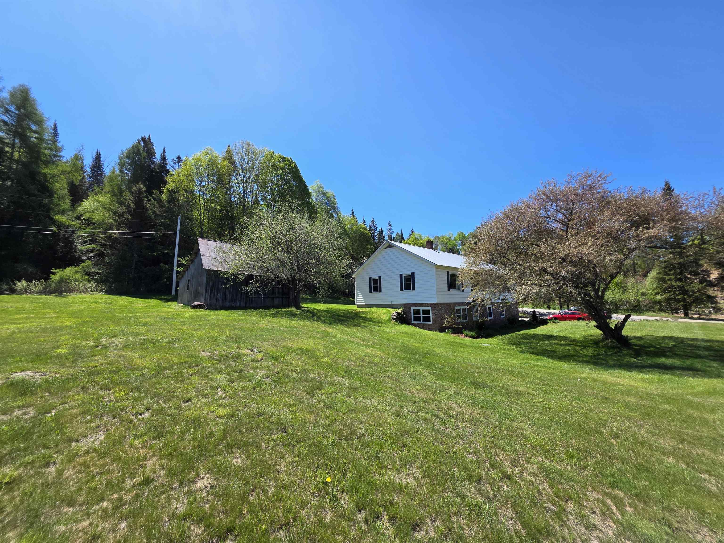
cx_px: 362
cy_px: 272
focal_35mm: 13
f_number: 1.9
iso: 40
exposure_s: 1/1154
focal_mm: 2.2
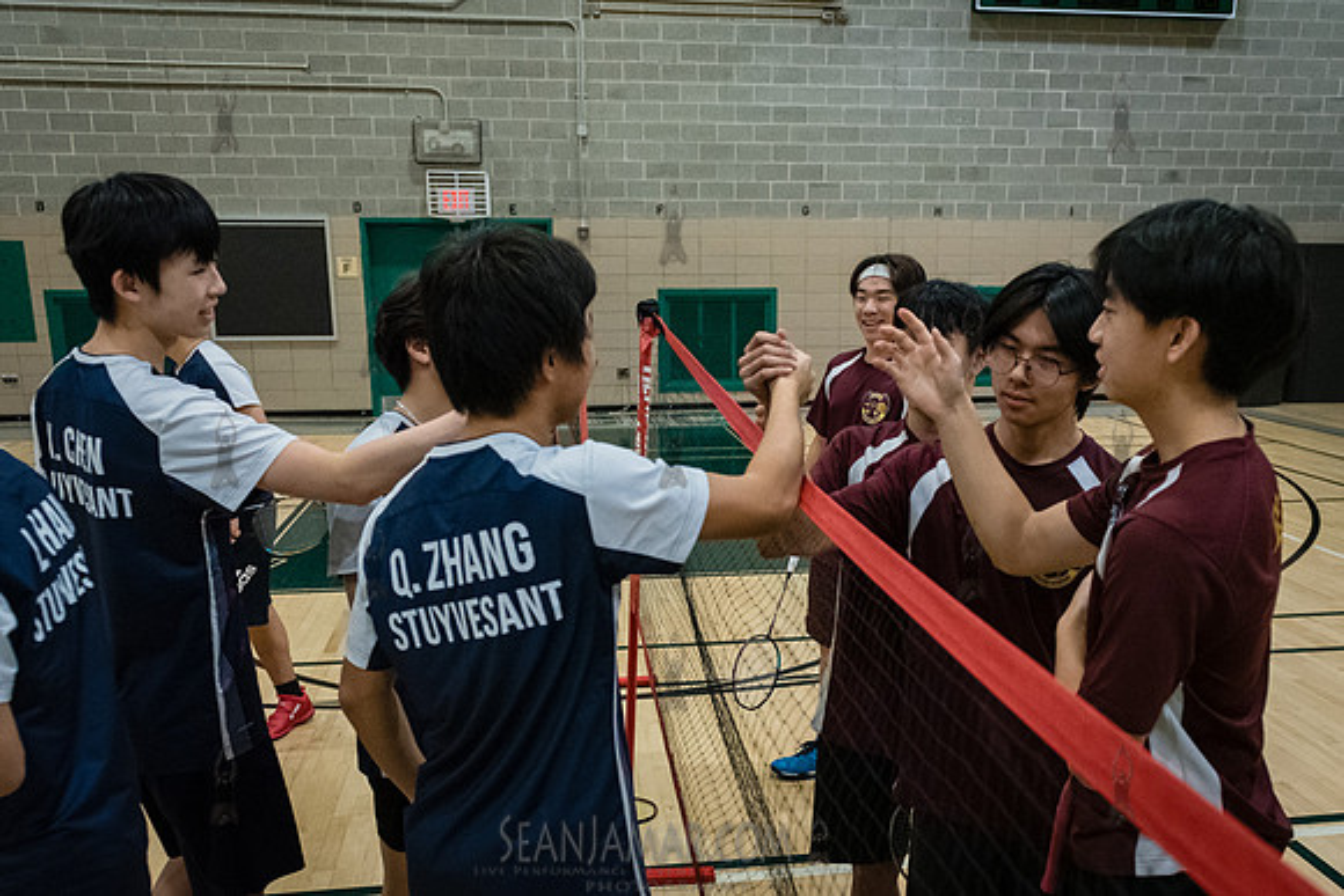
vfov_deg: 41.2
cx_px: 722
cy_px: 559
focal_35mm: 32
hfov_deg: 59.2
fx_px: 1182
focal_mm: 24
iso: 8000
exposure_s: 1/400
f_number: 3.5
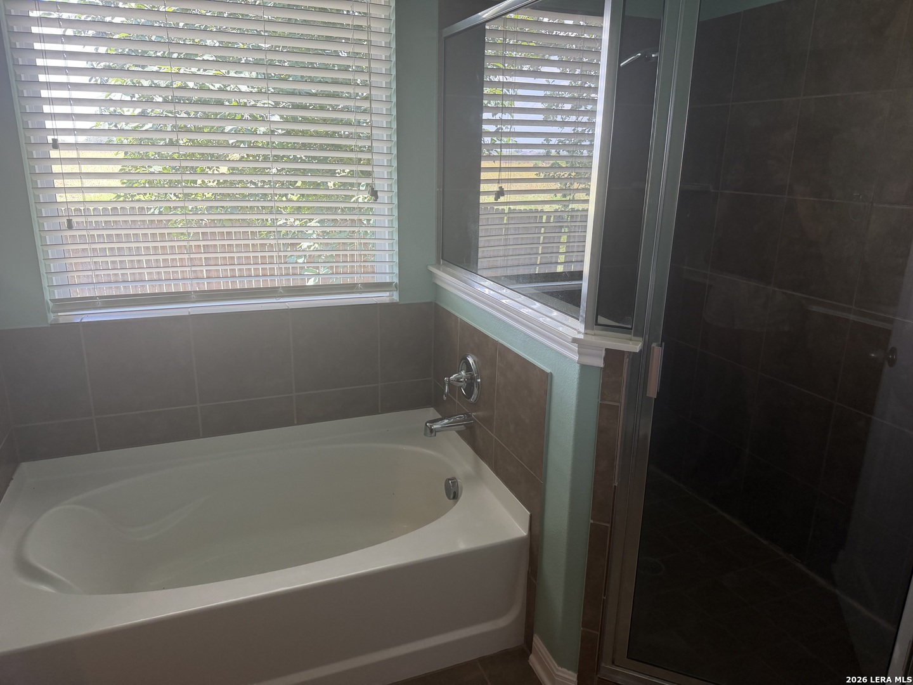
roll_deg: +0.1
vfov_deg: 56.8
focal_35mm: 24
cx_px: 456
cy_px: 342
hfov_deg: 71.6
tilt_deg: -17.1
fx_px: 633
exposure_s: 1/120
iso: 160
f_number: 1.78
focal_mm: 6.76
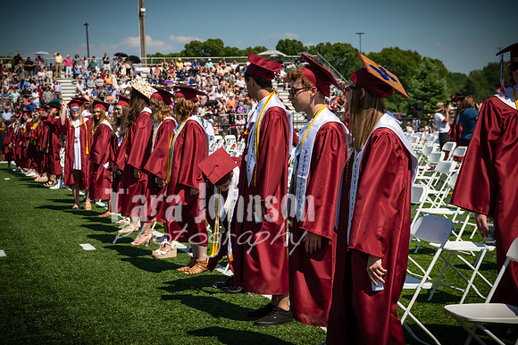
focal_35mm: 75
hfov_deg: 27.0
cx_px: 259
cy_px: 172
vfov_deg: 18.2
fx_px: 1079
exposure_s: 1/1250
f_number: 7.1
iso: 200
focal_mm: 50
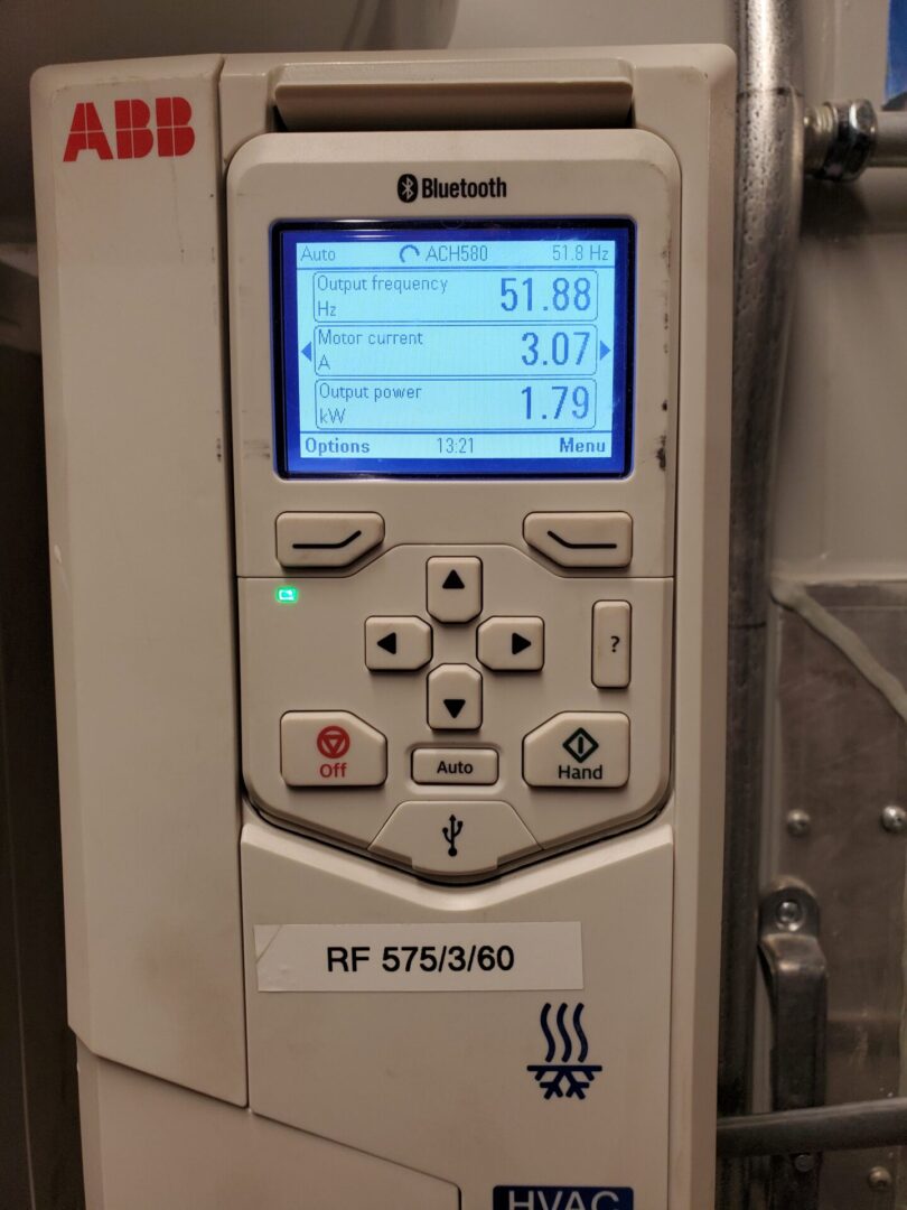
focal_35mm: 26
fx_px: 908
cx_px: 454
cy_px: 605
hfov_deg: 53.1
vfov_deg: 67.3
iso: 125
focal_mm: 4.3
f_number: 2.4
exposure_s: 1/120
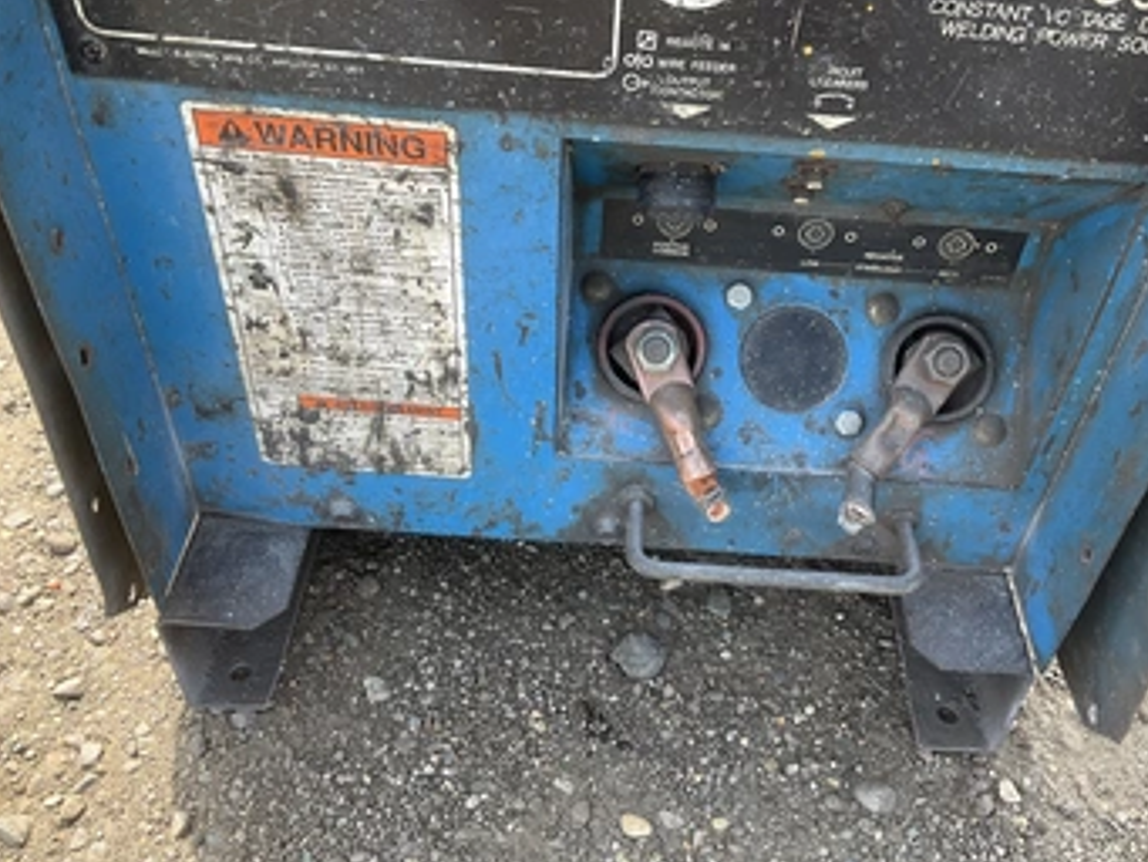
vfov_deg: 41.8
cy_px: 414
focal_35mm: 34
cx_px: 650
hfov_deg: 53.8
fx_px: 1128
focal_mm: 3
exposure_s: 1/146
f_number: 1.8
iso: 20
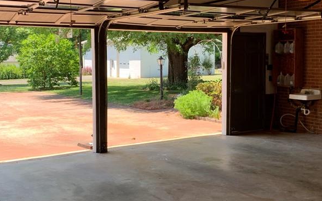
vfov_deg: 26.8
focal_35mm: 48
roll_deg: +0.1
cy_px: 82
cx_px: 156
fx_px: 421
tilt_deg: -3.1
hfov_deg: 41.8
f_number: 1.8
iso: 25
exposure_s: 1/239
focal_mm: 4.25
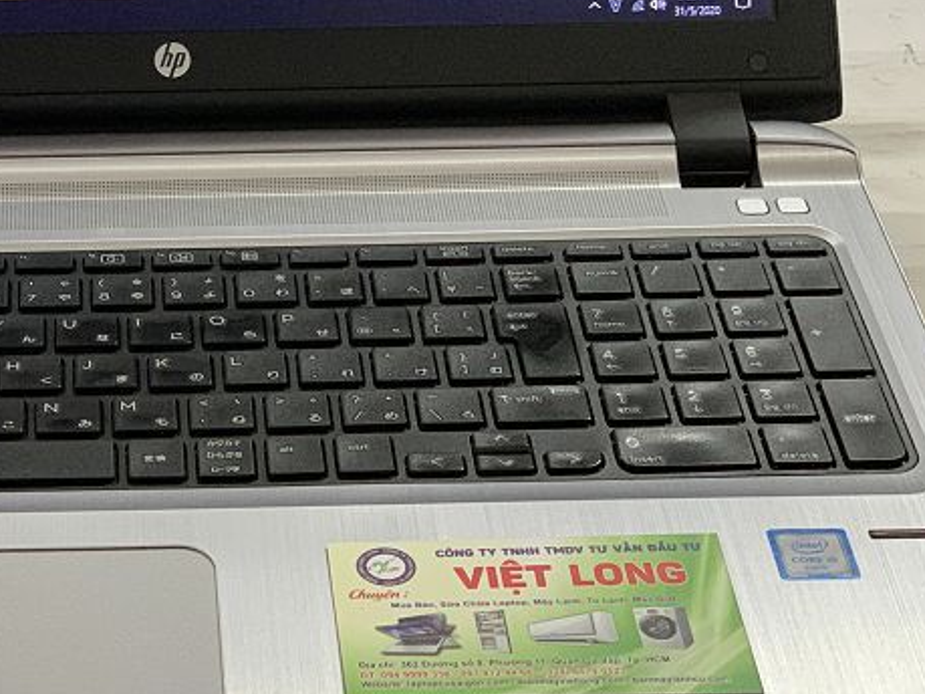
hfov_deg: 16.8
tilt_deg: -29.4
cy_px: 97
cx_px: 179
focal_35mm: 116
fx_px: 3099
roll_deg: +0.0
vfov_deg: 12.7
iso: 200
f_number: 2.4
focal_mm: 6
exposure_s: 1/50
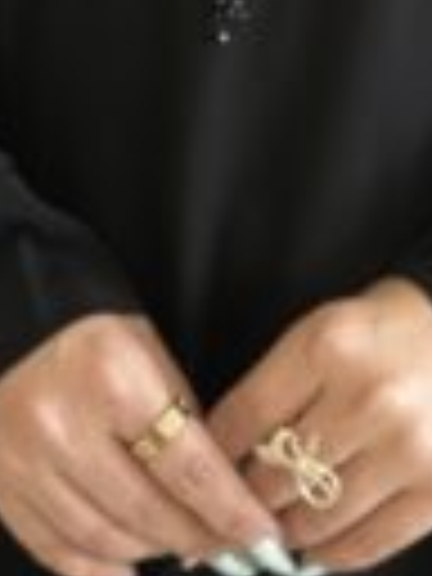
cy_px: -279
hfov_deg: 9.9
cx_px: 261
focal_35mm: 150
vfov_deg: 12.5
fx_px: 2496
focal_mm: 6.86
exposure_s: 1/50
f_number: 1.78
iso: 320
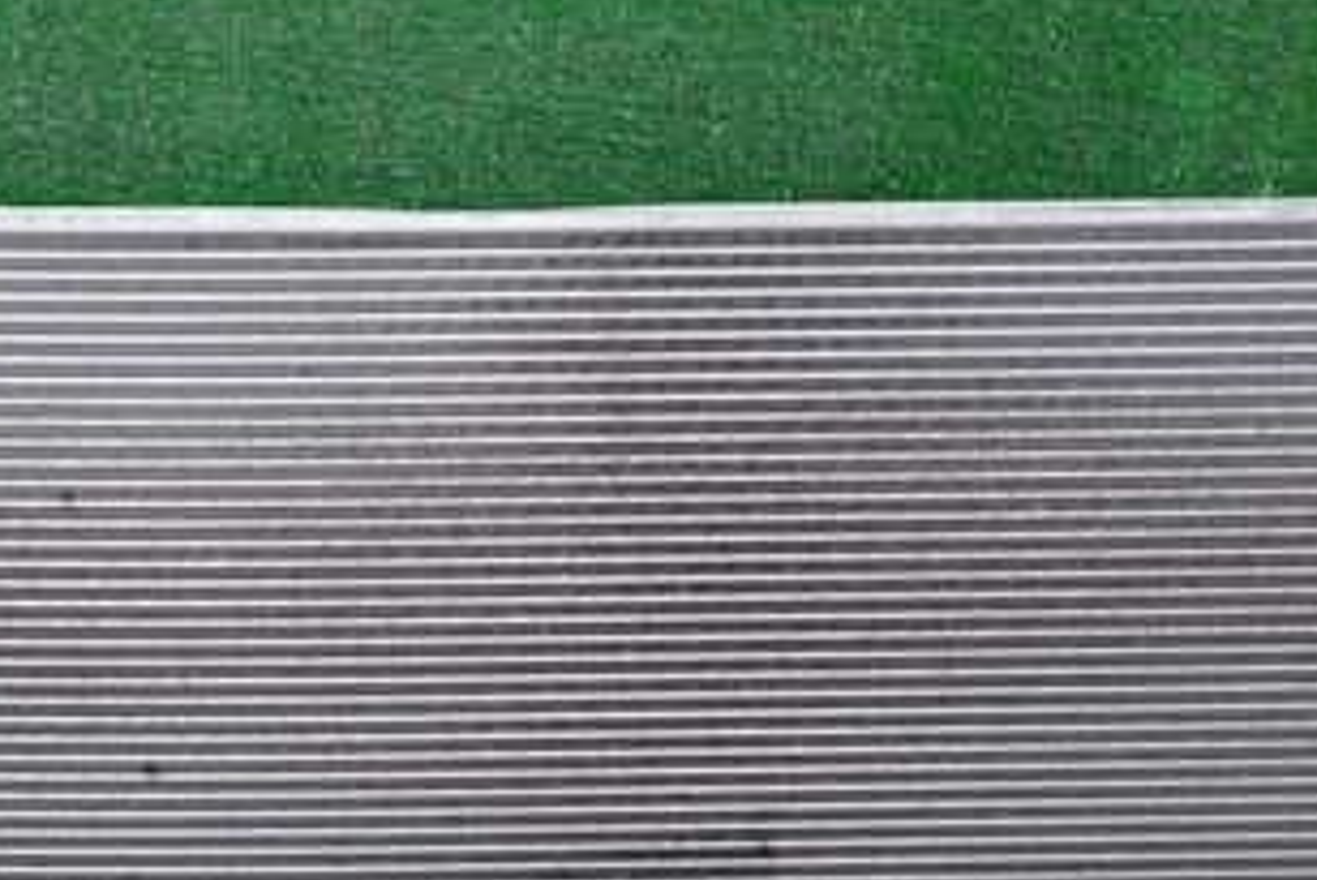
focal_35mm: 61
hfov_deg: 32.9
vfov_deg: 22.2
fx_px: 2233
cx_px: 613
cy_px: 571
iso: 160
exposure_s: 1/60
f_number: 2.3
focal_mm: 5.4
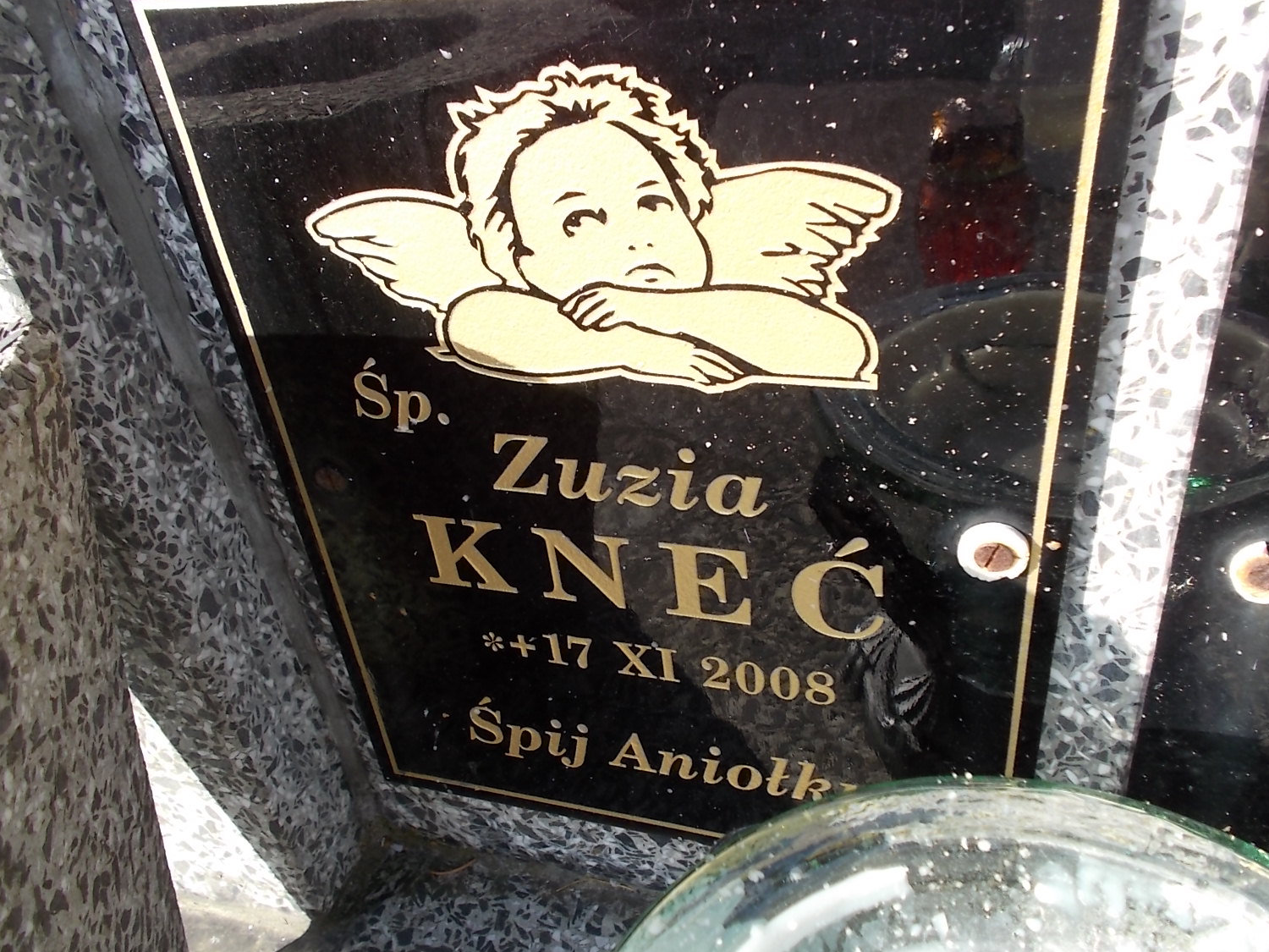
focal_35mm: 32
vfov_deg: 44.2
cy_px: 487
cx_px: 616
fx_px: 1173
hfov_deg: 56.8
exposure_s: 1/250
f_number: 3.4
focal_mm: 5.3
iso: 80
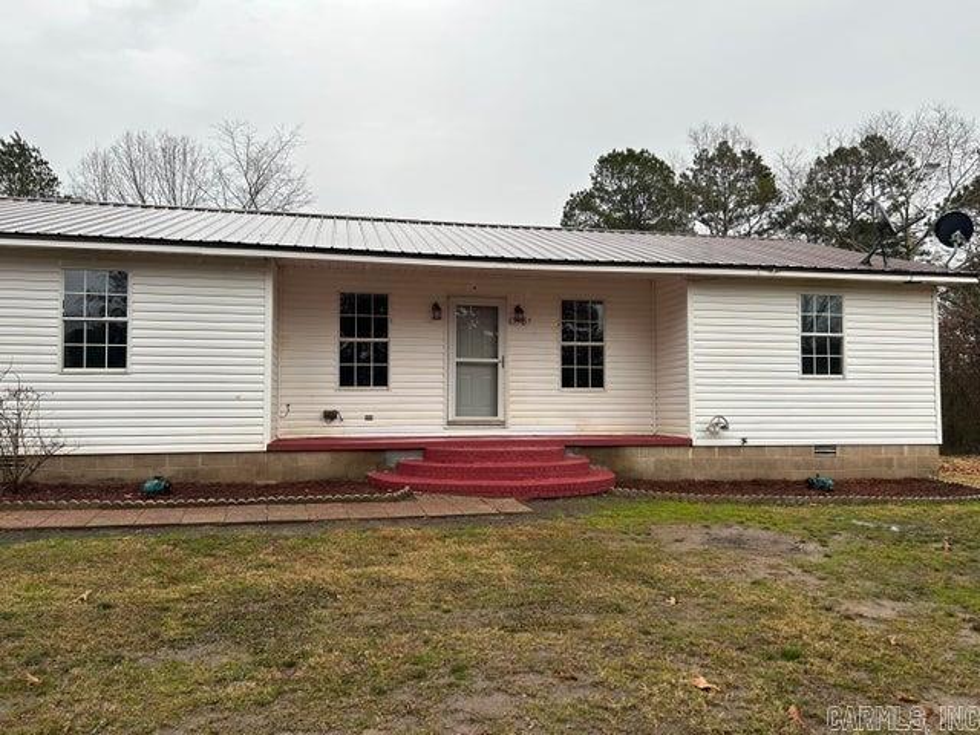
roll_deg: -0.1
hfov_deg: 67.3
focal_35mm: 26
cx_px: 490
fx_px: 736
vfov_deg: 53.1
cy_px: 368
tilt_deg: +2.2
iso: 50
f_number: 1.5
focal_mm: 5.7
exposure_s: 1/555
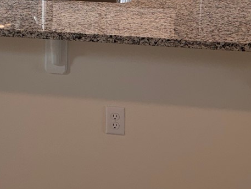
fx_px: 609
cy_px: -37
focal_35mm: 84
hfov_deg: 22.0
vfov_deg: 16.8
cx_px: -25
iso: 64
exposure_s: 1/120
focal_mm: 6.86
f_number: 1.78
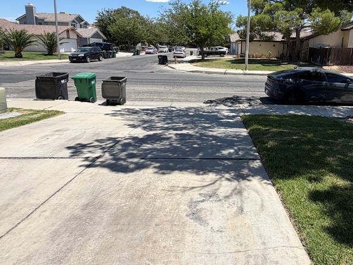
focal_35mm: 24
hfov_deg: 70.3
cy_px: 92
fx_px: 245
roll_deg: -1.1
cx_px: 224
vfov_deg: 55.8
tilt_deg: -9.3
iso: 20
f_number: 2.2
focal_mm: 2.22
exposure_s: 1/830
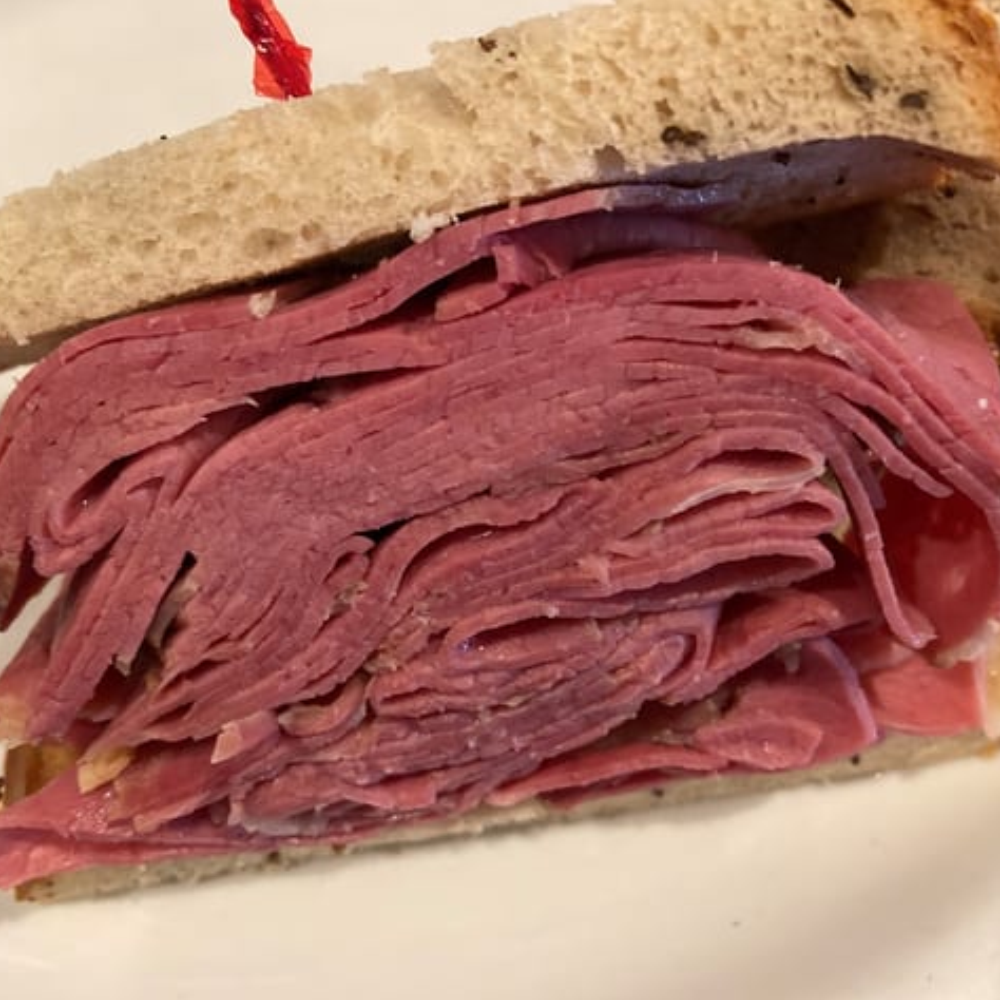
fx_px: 1013
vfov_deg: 52.5
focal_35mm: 31
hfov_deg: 52.5
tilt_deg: -66.1
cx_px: 515
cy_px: 500
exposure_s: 1/60
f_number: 1.8
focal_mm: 4.25
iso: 500
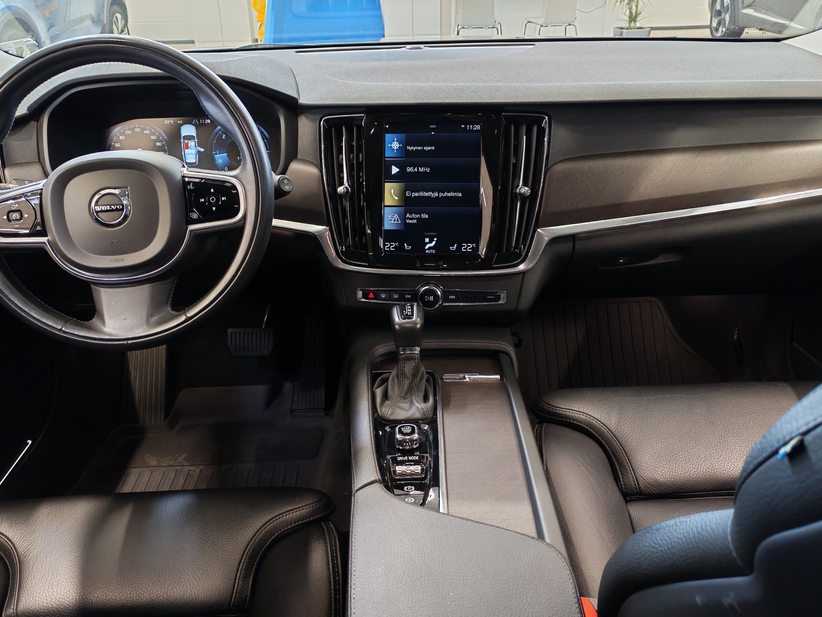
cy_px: 308
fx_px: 760
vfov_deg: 44.2
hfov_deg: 56.8
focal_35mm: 32
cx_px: 411
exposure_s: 1/50
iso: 800
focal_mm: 6.12
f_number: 1.9
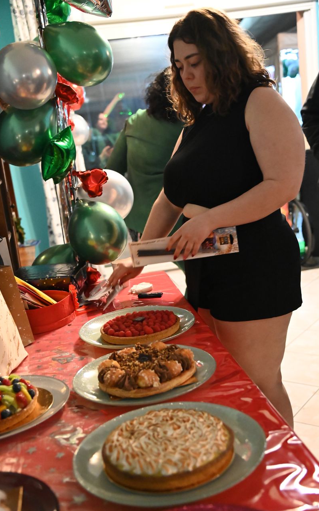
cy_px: 256
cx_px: 167
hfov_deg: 28.6
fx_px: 626
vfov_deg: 44.4
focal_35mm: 45
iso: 16000
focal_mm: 44
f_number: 4
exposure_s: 1/60
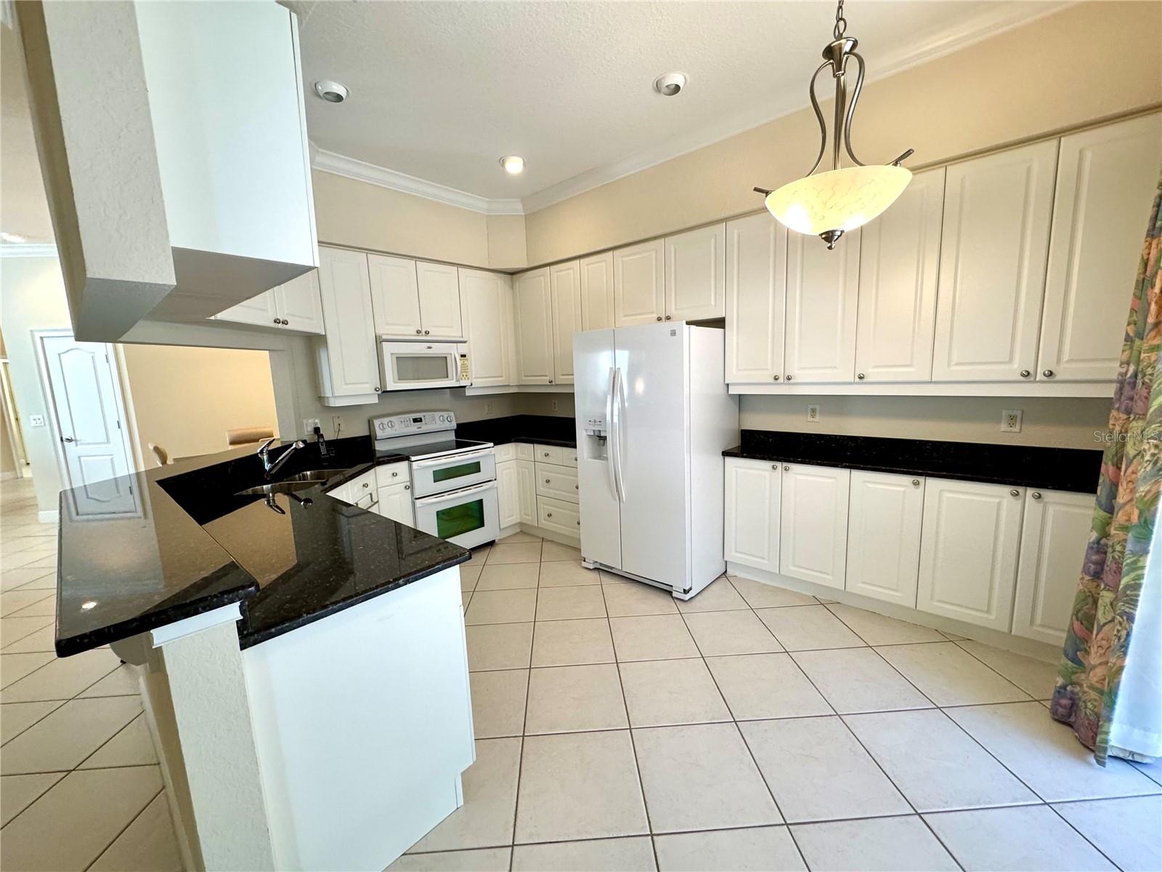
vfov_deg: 85.7
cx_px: 581
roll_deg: +1.3
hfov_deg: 102.1
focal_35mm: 14
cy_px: 436
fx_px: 470
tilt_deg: -8.7
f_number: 2.2
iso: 250
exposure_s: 1/120
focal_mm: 2.22
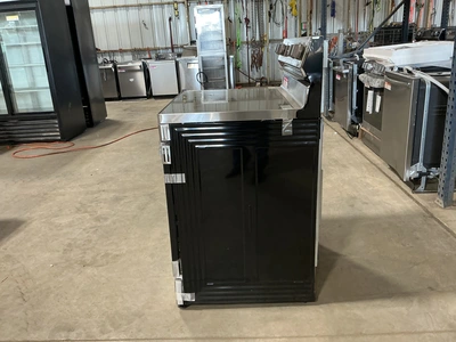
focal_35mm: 28
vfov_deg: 49.7
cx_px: 228
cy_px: 171
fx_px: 369
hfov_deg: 63.4
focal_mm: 3
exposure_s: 1/60
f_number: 1.8
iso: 160
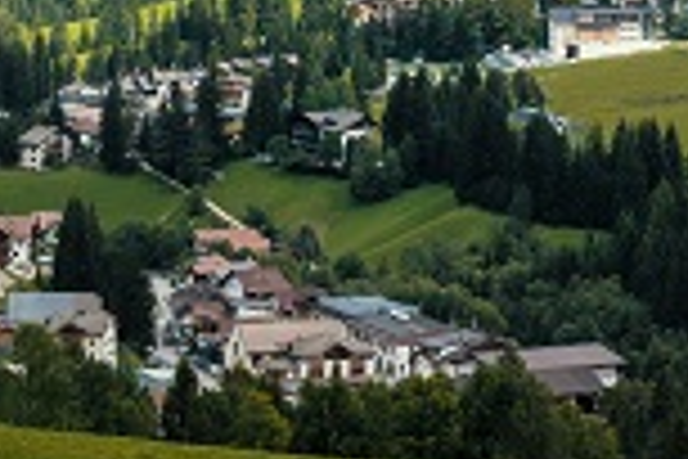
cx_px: 324
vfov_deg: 5.6
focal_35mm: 243
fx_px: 4640
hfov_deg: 8.5
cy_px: -261
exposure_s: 1/125
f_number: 11
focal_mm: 45
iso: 100
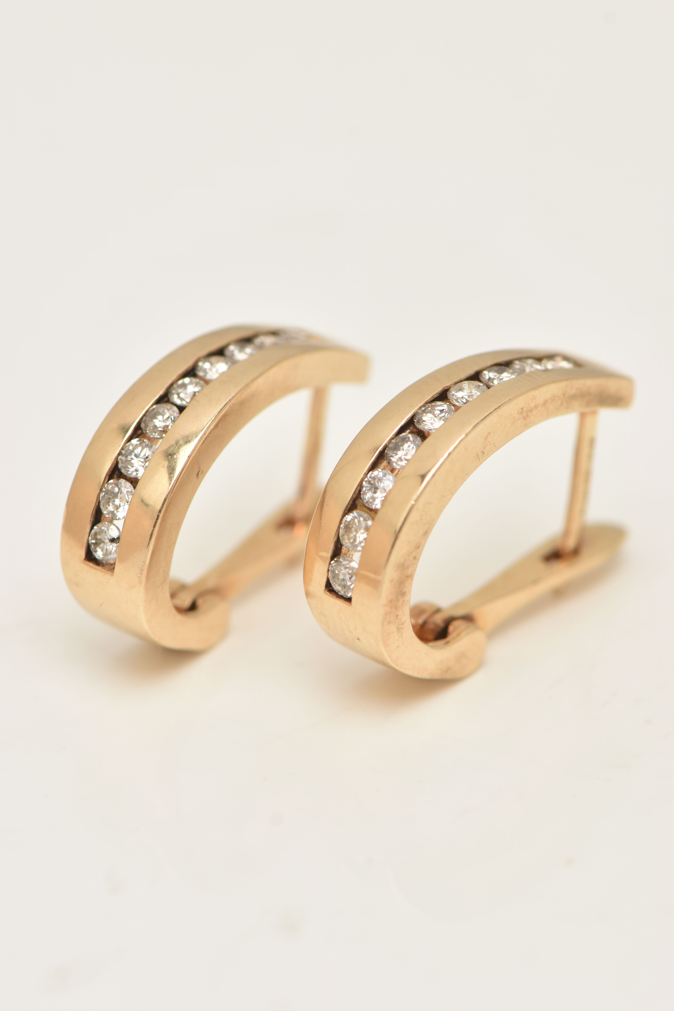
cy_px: 504
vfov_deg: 13.0
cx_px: 338
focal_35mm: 159
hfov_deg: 8.7
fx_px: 4451
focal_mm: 105
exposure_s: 1/100
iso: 400
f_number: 9
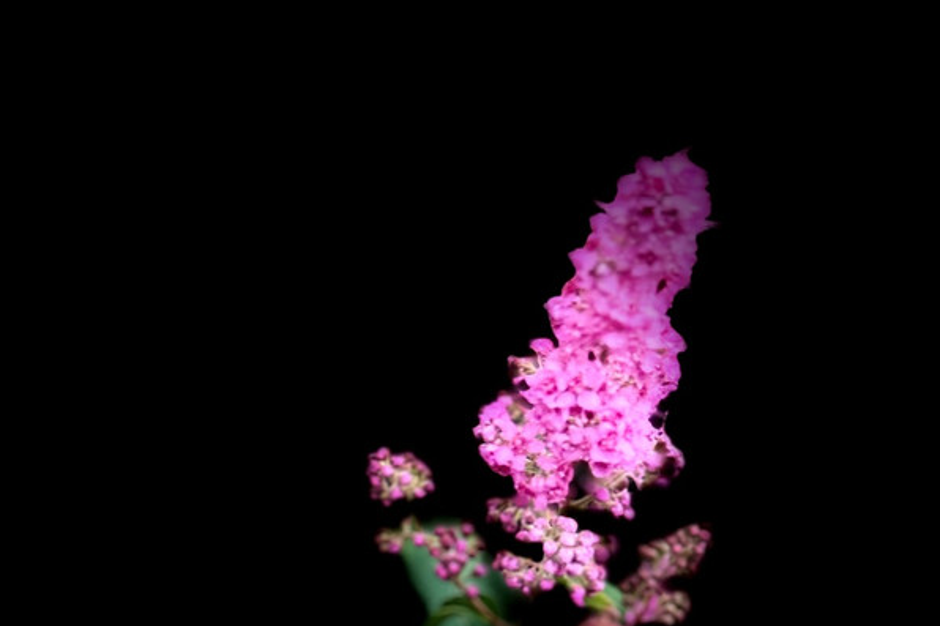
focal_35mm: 67
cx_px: 472
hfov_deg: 30.1
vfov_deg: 19.9
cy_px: 553
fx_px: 1749
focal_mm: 6.76
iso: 320
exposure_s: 1/40
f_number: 1.78
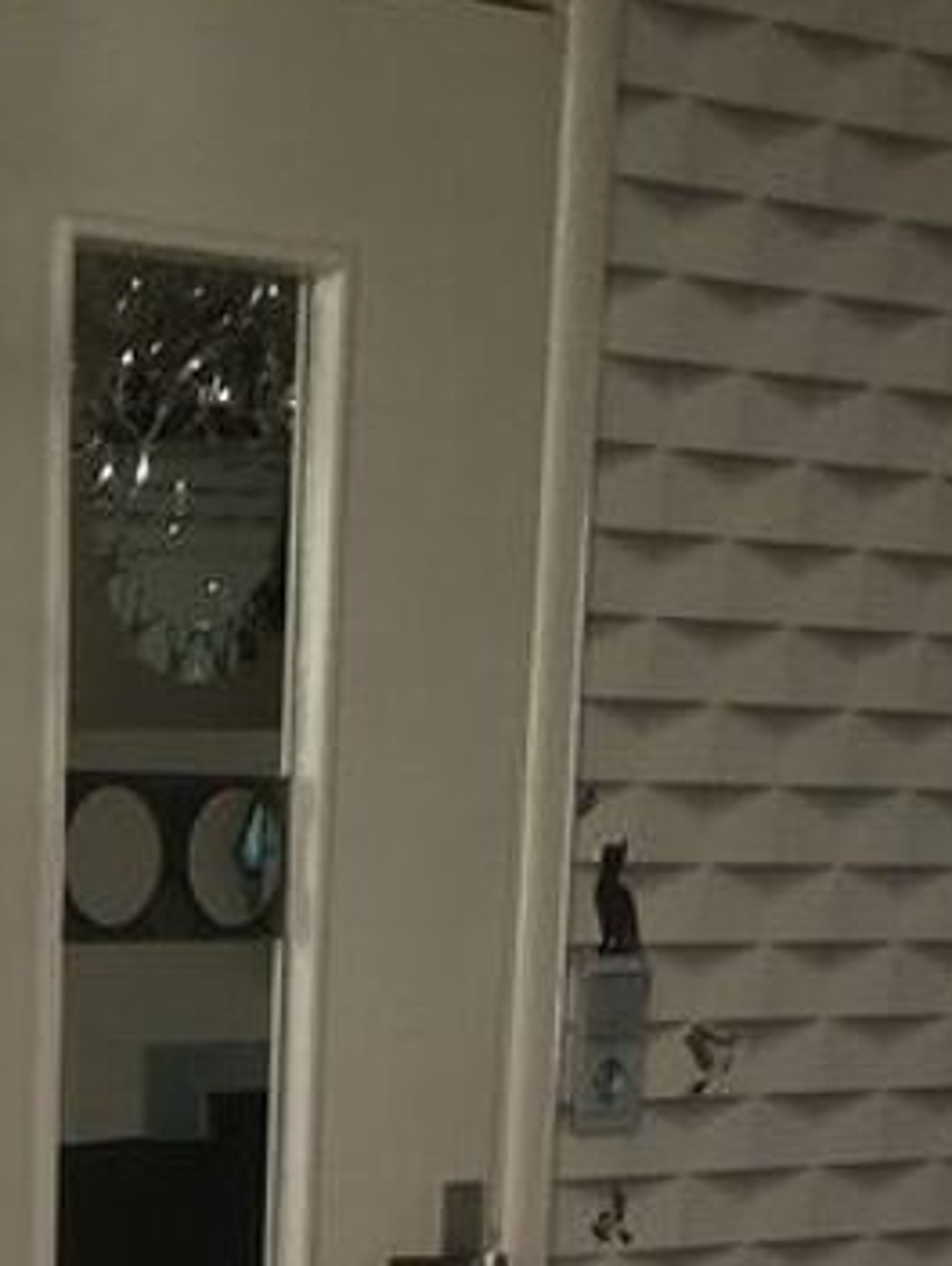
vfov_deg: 15.2
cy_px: 2343
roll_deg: +0.2
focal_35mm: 110
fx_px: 4026
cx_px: -79
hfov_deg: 13.2
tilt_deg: -18.5
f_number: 2.2
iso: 25
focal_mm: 4.15
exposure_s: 1/50
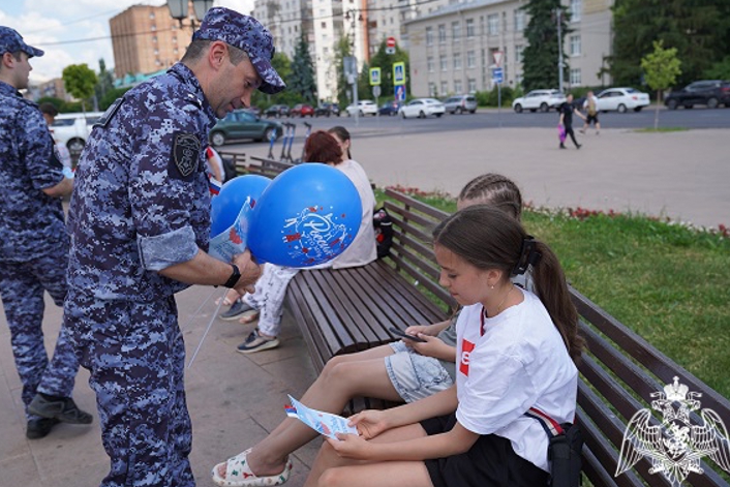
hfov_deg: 55.8
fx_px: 690
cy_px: 243
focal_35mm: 34
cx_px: 359
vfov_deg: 38.9
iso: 100
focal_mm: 32
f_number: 4.5
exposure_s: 1/400
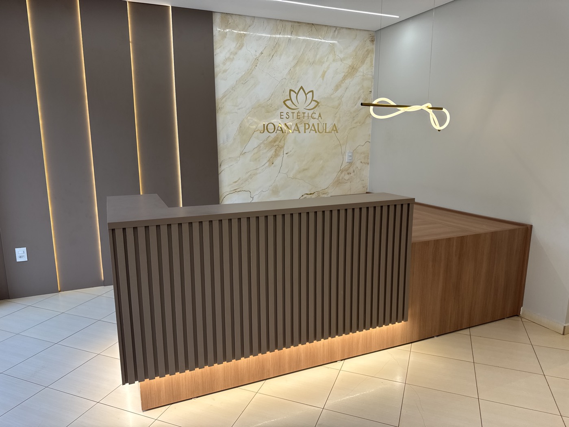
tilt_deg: -11.8
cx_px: 284
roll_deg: +0.2
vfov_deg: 56.8
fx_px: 394
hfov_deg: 71.6
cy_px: 214
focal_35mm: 24
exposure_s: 1/138
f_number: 1.78
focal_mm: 6.76
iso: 50
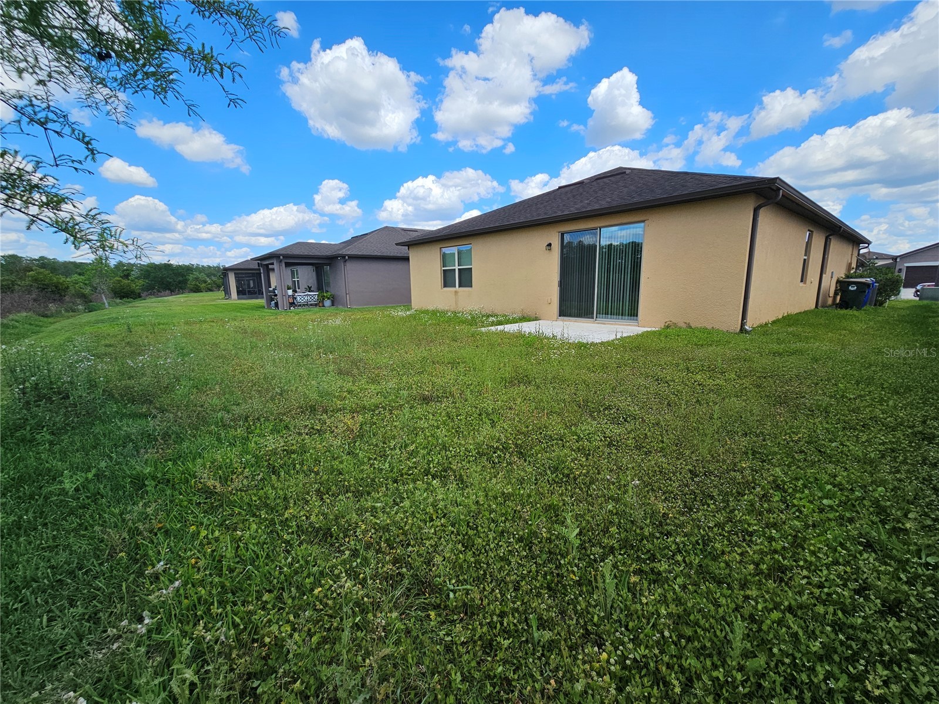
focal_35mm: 13
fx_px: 353
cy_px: 352
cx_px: 470
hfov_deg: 106.2
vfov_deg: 89.9
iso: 50
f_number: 2.2
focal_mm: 2.2
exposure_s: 1/1645
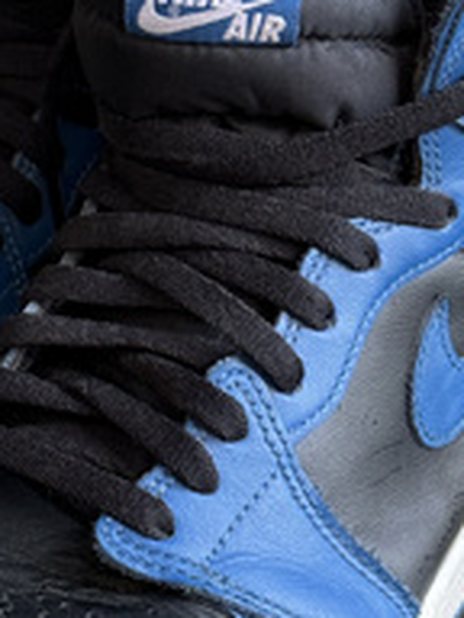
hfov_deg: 11.8
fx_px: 2234
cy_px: 373
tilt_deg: -27.4
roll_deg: +1.7
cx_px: 130
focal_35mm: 125
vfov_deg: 15.8
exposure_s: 1/33
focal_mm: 6.76
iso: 250
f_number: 1.78
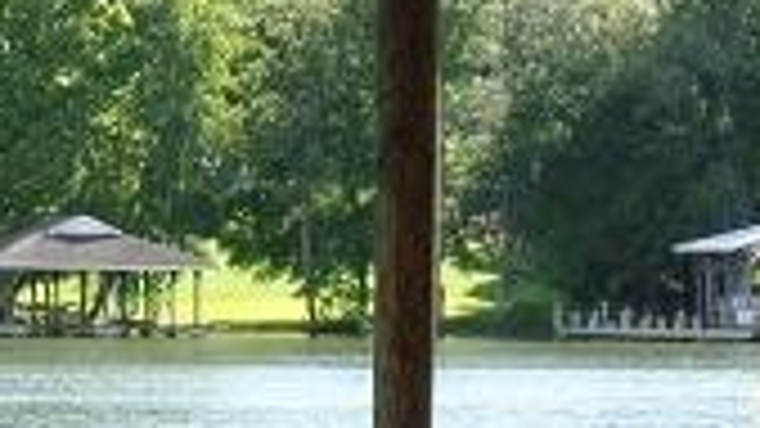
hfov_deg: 11.5
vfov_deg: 6.4
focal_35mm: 187
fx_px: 3768
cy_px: 565
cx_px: 378
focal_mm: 7.5
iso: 80
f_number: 3.6
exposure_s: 1/180
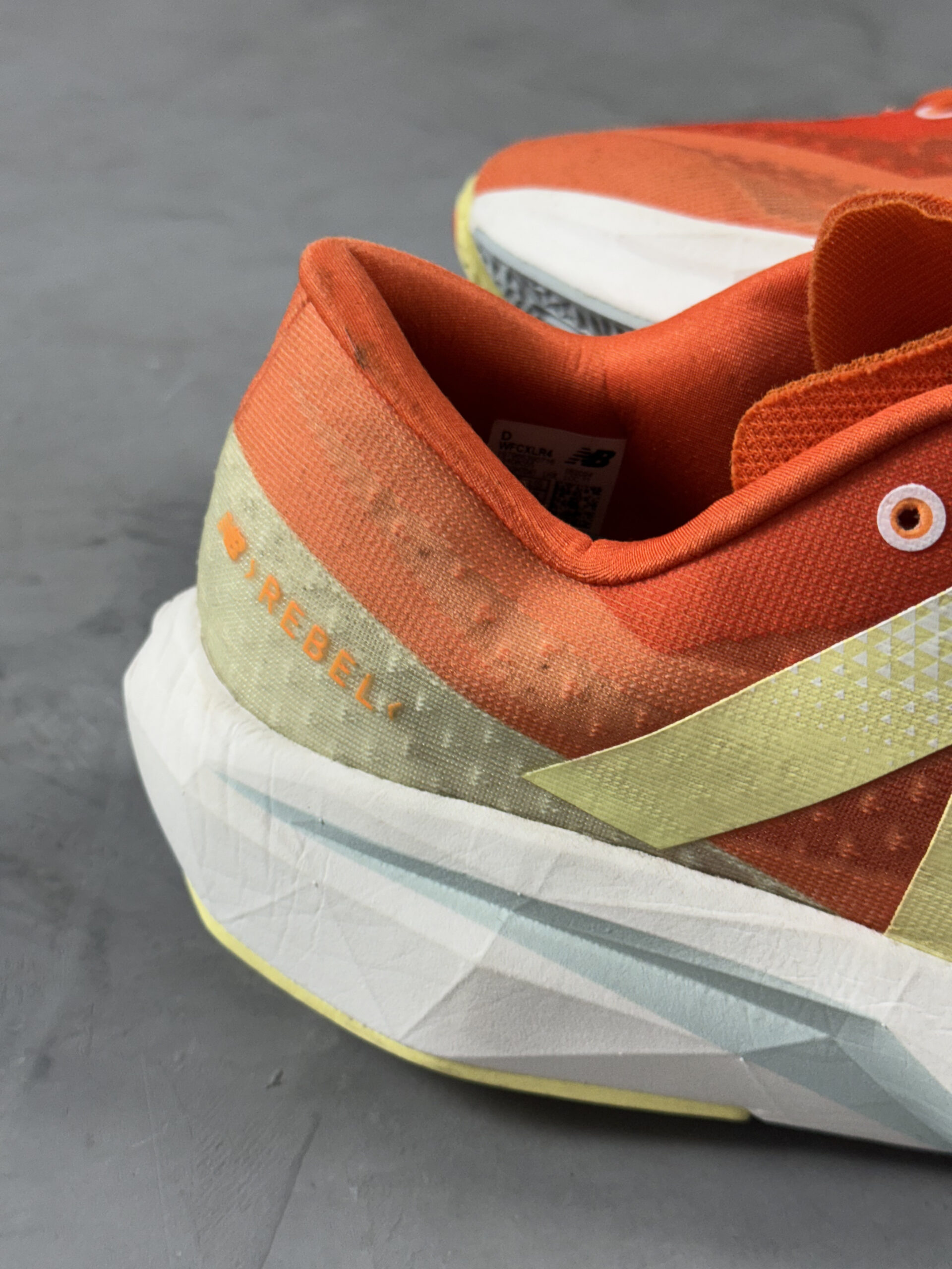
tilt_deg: -36.5
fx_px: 1760
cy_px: 634
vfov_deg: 39.7
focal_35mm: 48
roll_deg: -3.2
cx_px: 476
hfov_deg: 30.3
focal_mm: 6.76
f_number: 1.78
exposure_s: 1/60
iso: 64
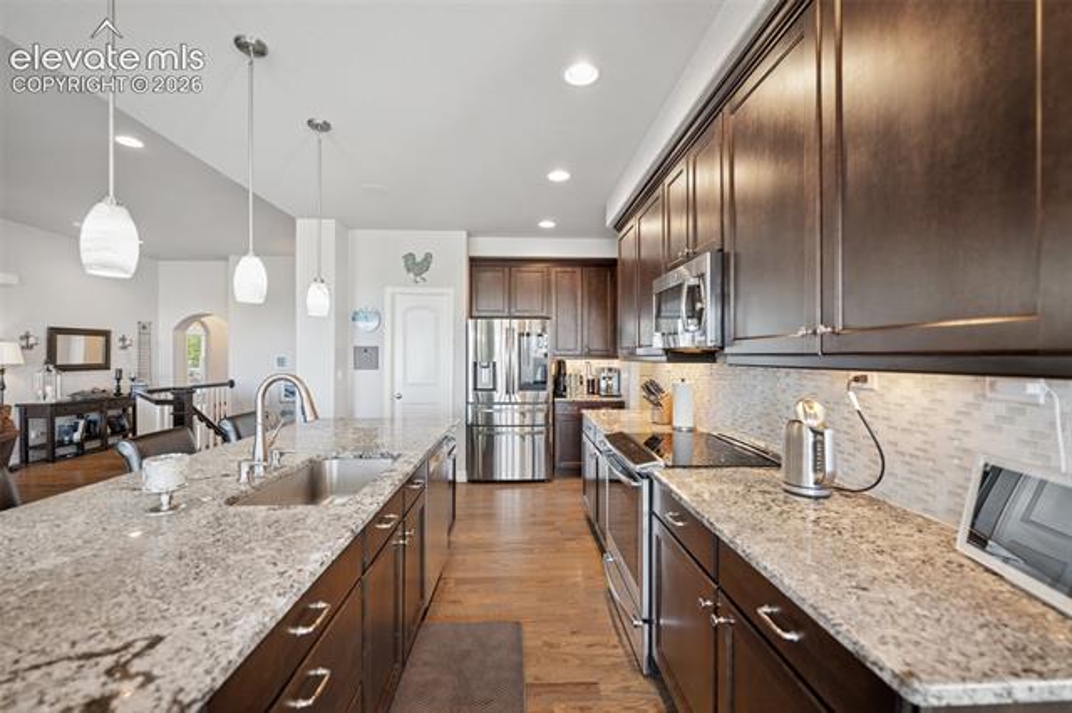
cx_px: 536
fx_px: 446
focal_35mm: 15
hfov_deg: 100.4
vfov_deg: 77.3
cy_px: 356
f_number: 3.2
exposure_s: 1/40
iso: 400
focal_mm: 15
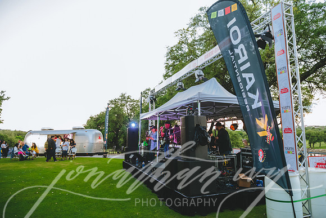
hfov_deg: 73.7
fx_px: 217
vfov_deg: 53.2
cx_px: 163
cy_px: 109
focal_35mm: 24
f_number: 3.5
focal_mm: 24
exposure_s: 1/100
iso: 4500
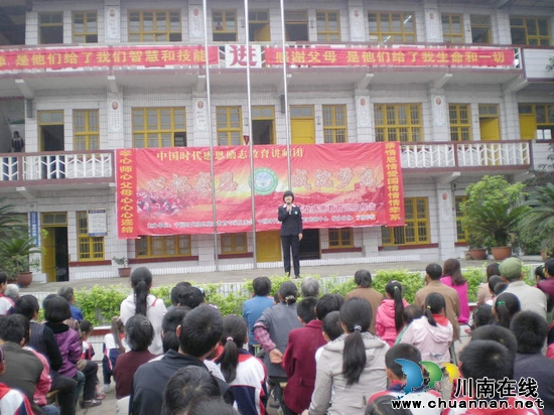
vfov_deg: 37.7
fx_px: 608
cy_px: 208
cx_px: 277
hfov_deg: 49.0
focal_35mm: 38
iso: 114
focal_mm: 6.3
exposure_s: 1/126
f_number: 3.1
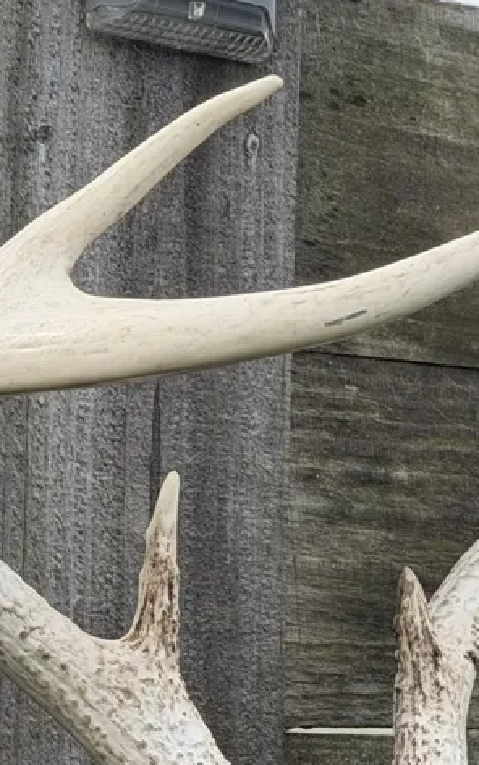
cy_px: 708
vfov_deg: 12.0
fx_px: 3610
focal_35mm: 173
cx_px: 489
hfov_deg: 7.6
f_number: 1.78
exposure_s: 1/2208
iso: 64
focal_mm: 6.76
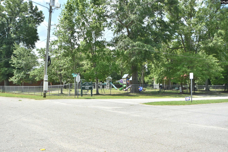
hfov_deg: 53.1
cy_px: 76
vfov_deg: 36.9
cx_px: 114
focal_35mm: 36
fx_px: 228
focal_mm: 24
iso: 110
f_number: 8
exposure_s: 1/250
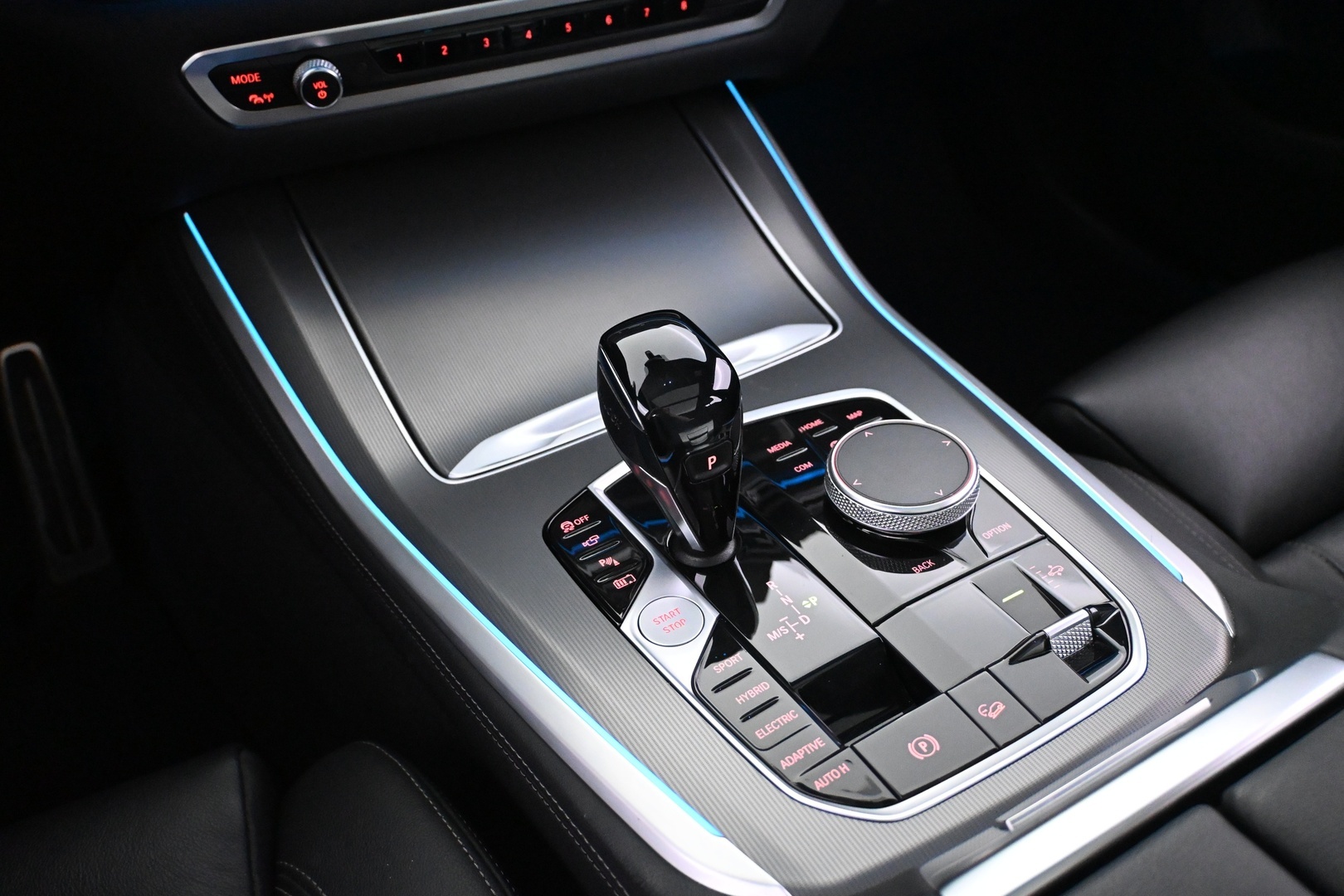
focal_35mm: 32
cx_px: 672
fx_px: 1204
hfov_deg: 58.3
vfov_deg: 40.8
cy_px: 448
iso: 7200
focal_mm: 21.5
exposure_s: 1/60
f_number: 4
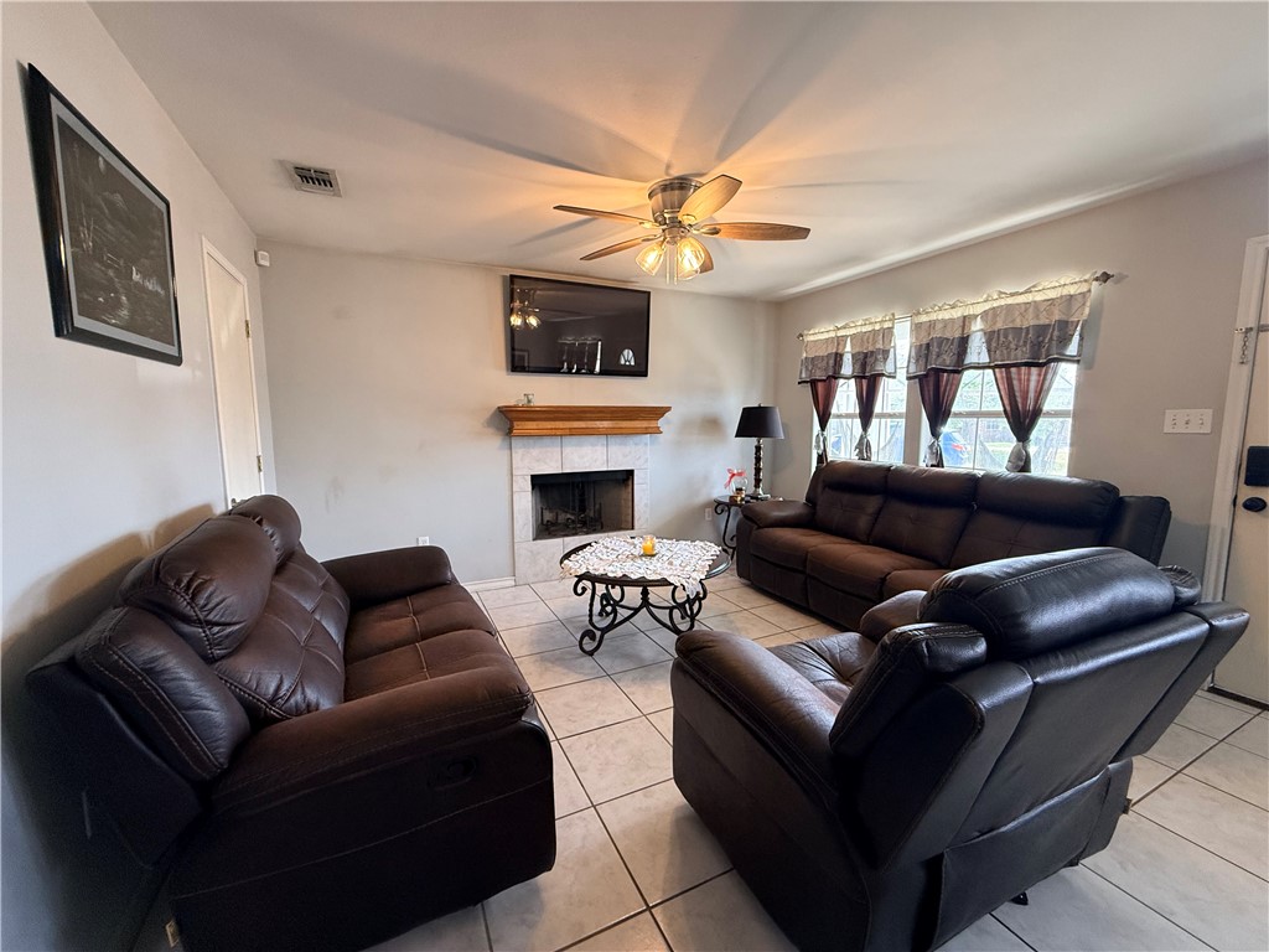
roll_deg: +0.2
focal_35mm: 14
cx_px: 634
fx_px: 513
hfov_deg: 102.1
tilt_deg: -6.4
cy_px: 476
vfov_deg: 85.7
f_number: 2.2
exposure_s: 1/120
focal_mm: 2.22
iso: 250
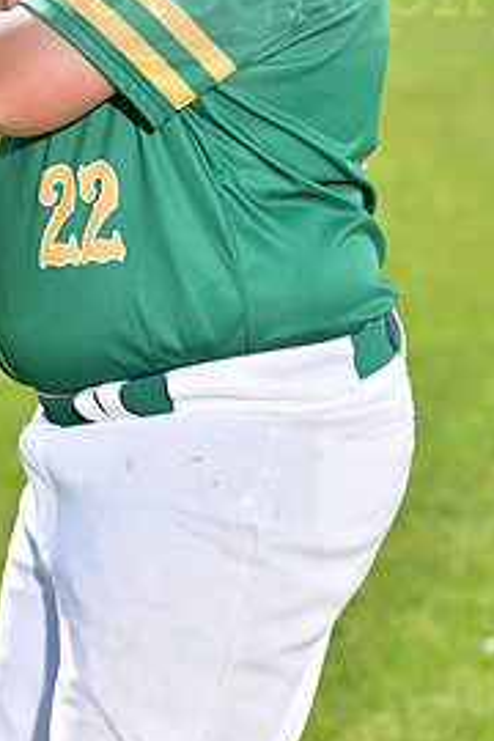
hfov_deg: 5.3
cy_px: -33
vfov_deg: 7.9
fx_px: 5310
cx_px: 174
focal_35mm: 258
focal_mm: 120
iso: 100
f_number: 5.6
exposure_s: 1/250
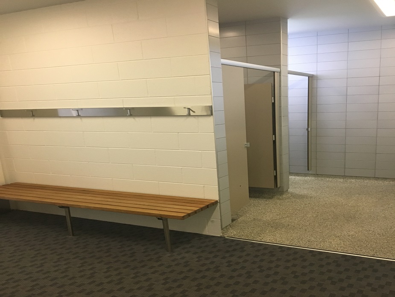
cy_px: 148
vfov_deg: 48.2
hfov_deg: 61.7
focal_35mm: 29
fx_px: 331
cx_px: 198
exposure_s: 1/33
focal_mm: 4.15
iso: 200
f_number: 2.2
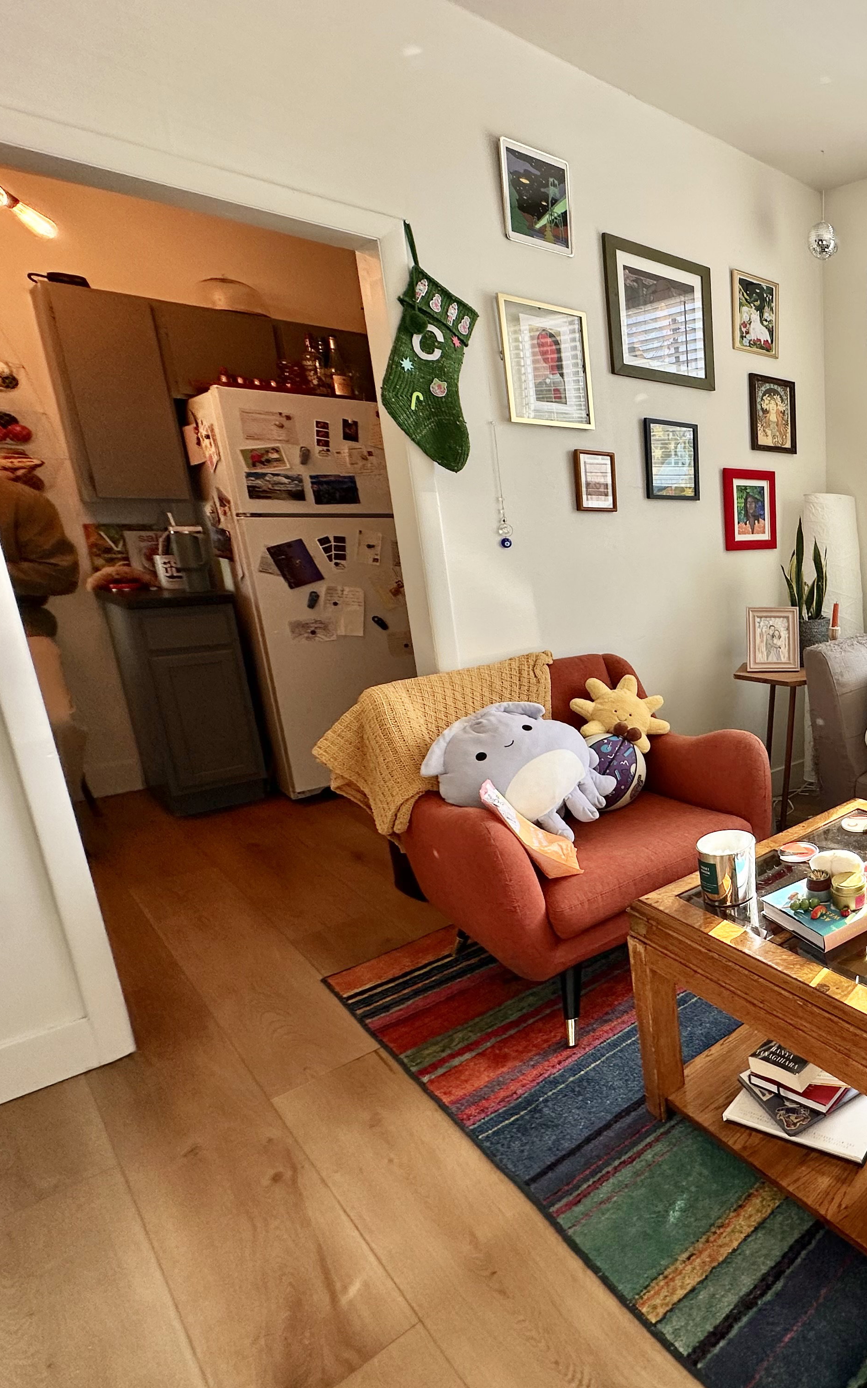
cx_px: 915
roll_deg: -1.0
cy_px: 700
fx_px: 756
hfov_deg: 46.8
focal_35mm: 20
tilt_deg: -14.6
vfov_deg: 85.1
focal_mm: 2.22
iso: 40
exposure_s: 1/162
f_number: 2.2
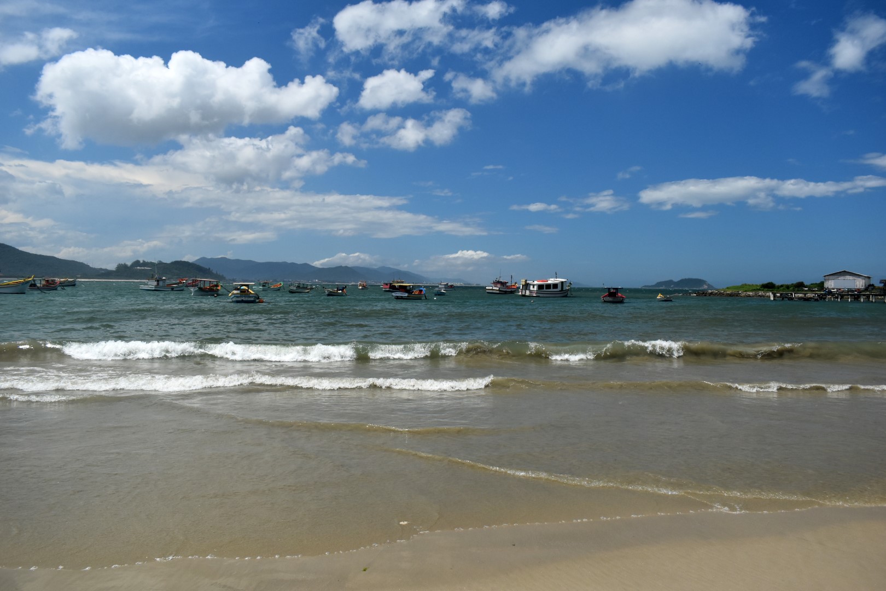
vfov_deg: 43.6
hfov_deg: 61.9
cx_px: 443
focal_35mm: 30
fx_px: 738
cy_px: 296
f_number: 7.1
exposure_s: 1/1600
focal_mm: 20
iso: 400
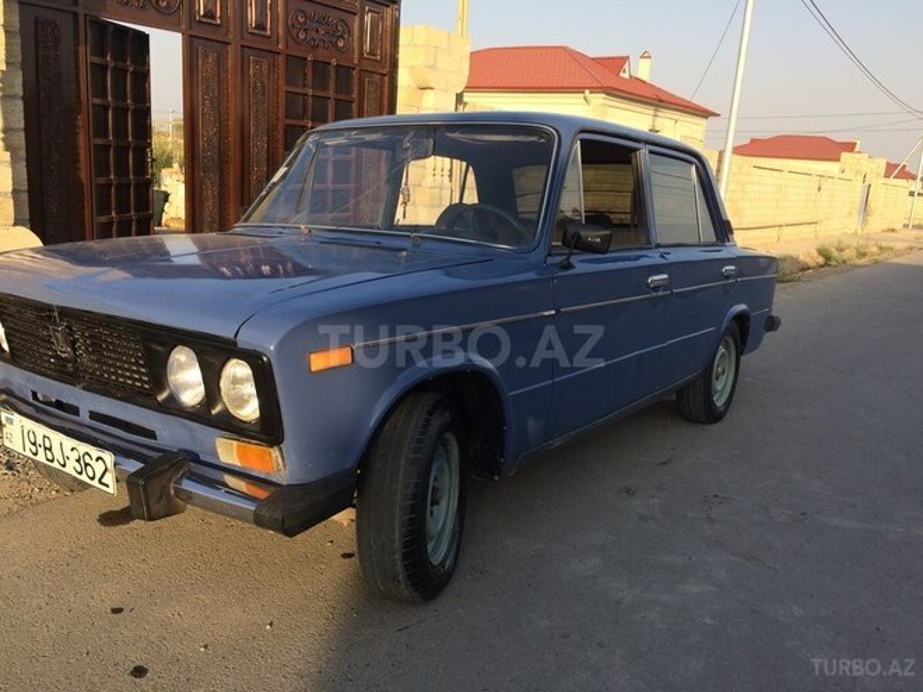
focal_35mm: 29
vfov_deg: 48.2
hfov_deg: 61.7
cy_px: 346
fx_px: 773
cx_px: 462
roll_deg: -1.7
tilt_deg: -11.6
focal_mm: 4.15
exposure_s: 1/789
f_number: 2.2
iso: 32
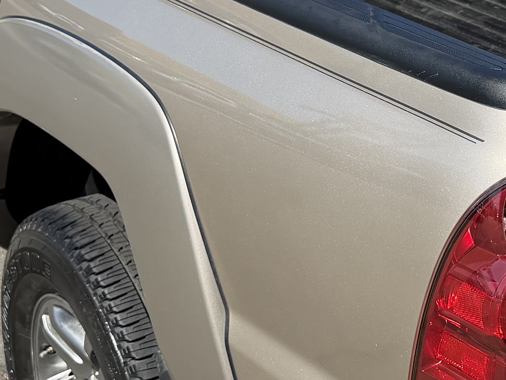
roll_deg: -1.2
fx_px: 1345
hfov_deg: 20.7
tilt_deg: -21.2
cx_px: 485
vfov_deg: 16.0
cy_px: 129
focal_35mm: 92
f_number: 1.78
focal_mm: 6.76
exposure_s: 1/3759
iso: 100
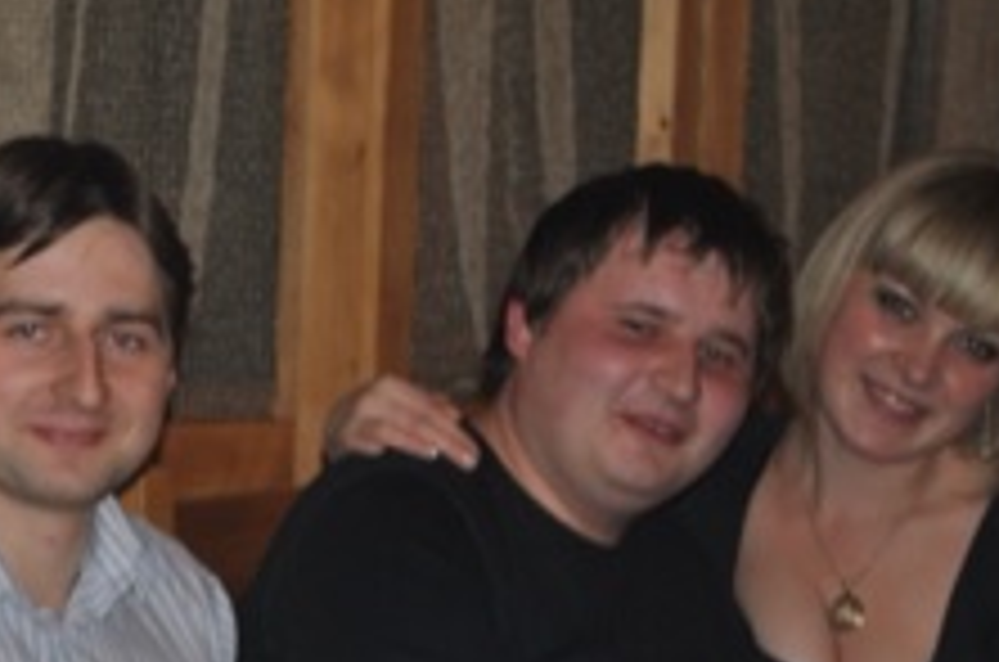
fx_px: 4680
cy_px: 739
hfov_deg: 12.0
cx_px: -76
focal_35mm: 169
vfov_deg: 8.0
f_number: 5.3
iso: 200
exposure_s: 1/60
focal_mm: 48
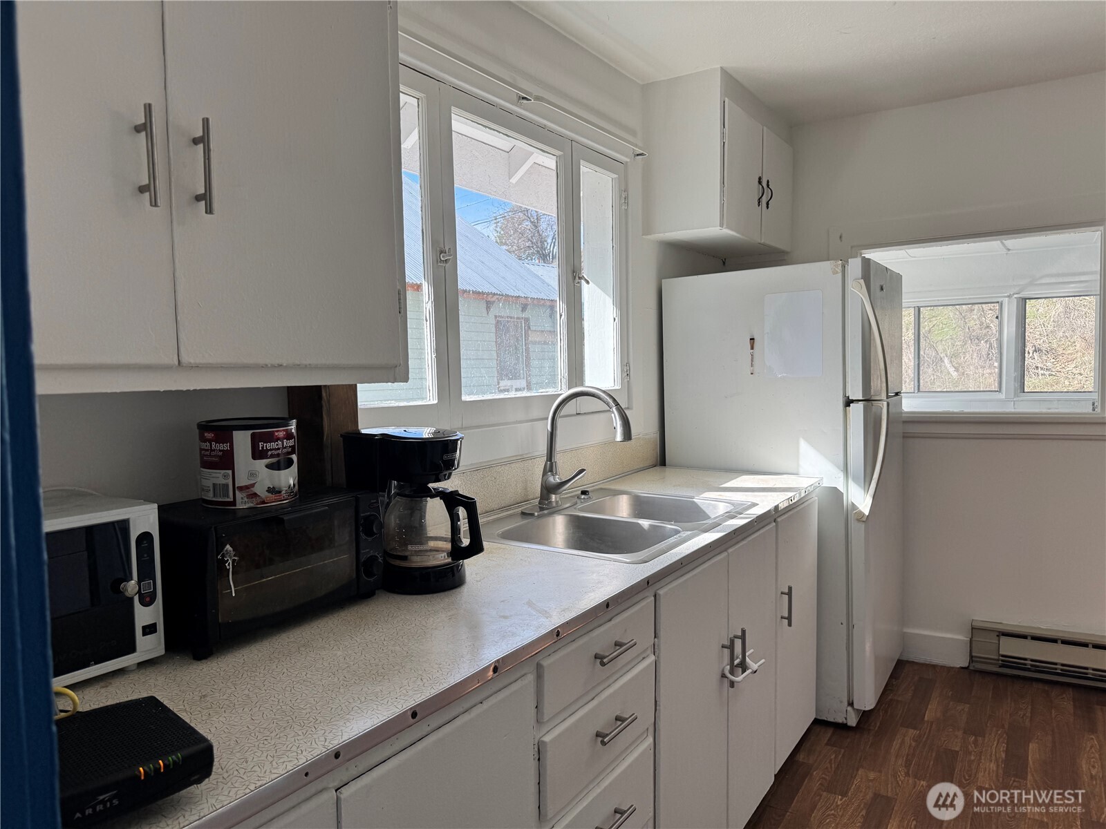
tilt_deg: -5.7
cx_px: 553
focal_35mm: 24
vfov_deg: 56.8
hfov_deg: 71.6
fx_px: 767
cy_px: 414
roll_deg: +1.4
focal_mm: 6.76
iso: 80
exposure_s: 1/535
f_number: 1.78
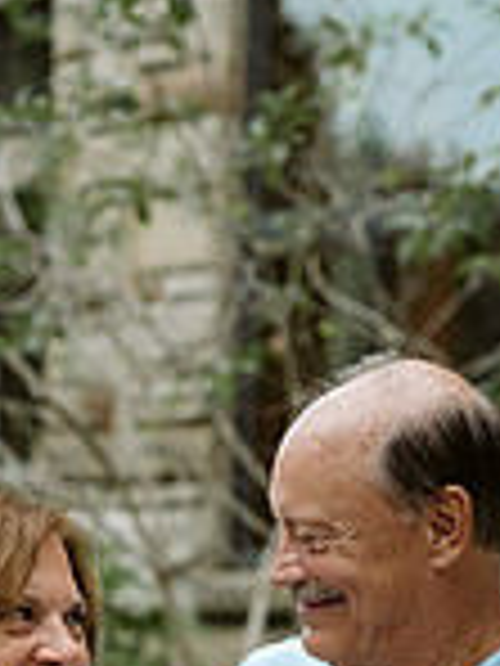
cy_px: 846
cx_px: 131
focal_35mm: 146
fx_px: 2812
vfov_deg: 13.1
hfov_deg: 10.1
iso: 640
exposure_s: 1/320
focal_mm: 50
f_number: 2.8
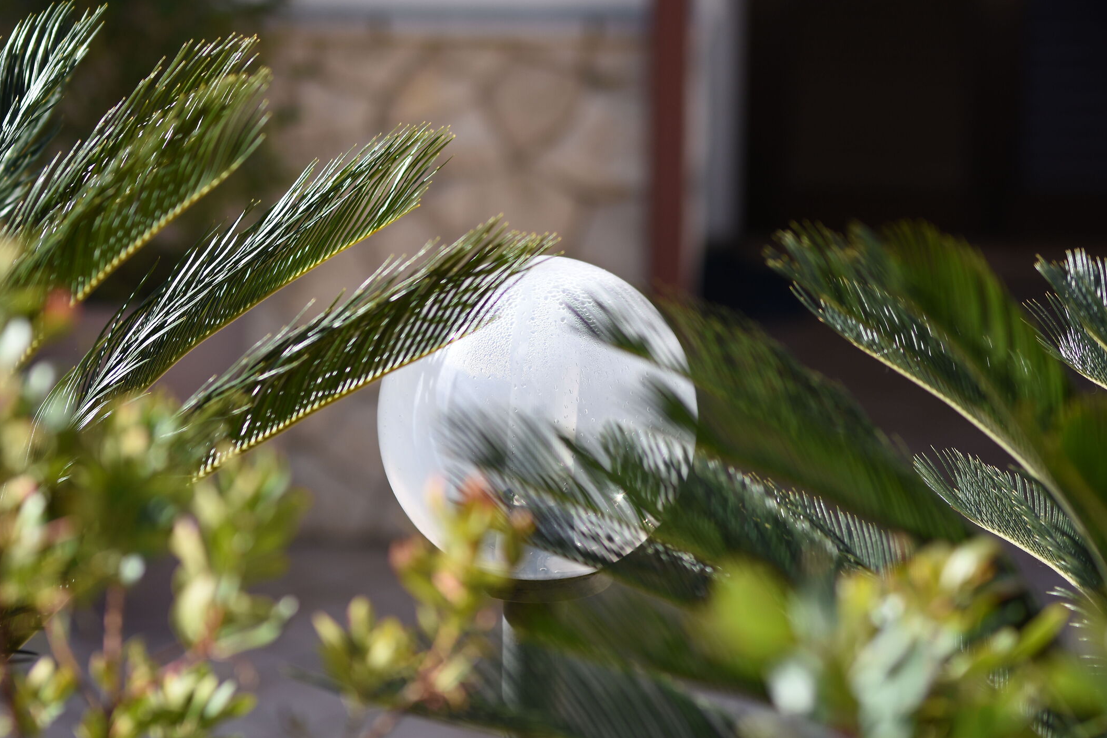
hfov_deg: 14.2
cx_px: 571
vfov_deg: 9.5
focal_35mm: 145
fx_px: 4445
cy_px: 388
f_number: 1.7
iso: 125
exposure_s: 1/4000
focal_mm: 85
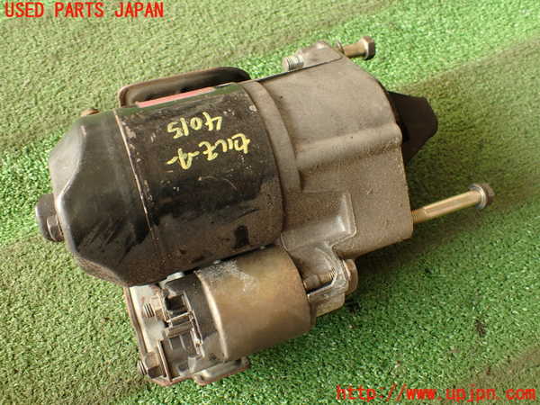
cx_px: 270
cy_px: 202
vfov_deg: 44.2
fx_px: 499
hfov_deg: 56.8
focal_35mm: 32
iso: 200
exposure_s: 1/60
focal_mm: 5.79
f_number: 2.4
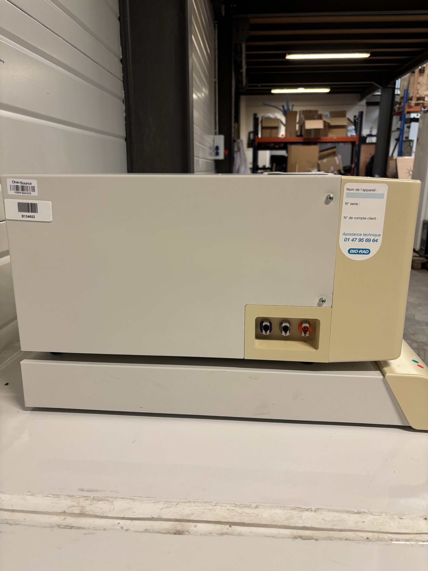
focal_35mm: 26
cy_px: 286
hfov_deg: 53.1
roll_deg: -0.1
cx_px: 214
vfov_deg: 67.3
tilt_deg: -15.4
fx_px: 429
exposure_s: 1/50
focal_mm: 5.96
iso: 160
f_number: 1.6
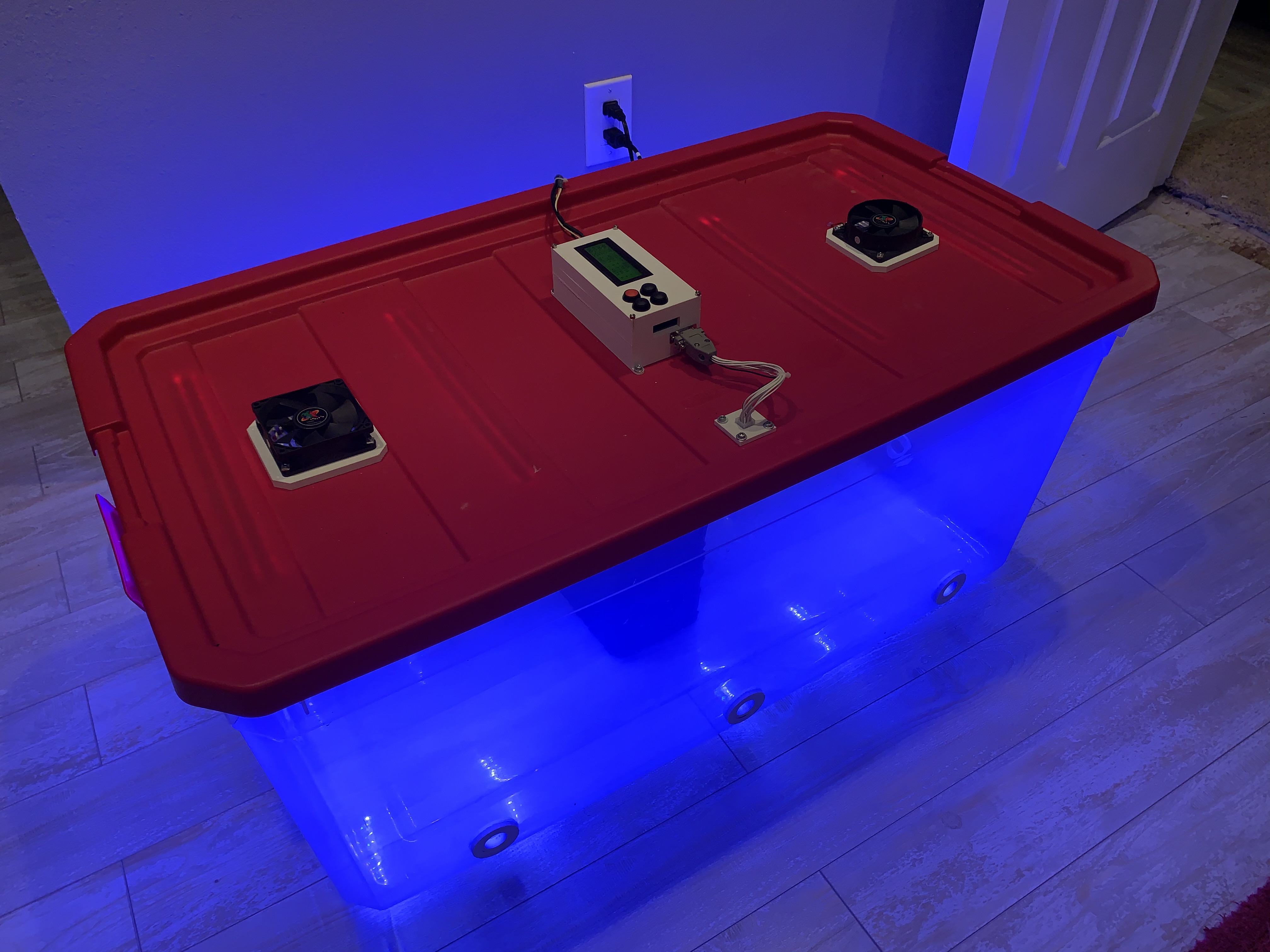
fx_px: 954
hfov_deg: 67.3
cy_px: 476
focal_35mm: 26
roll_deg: +0.8
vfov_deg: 53.1
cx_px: 635
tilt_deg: -42.8
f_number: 1.8
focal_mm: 4.25
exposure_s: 1/60
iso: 80
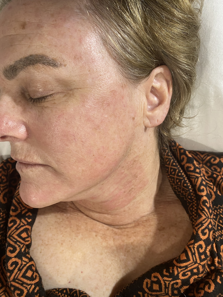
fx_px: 223
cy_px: 148
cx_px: 112
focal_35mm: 26
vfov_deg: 67.3
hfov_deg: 53.1
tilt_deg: -73.4
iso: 125
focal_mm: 4.25
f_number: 1.8
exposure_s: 1/50
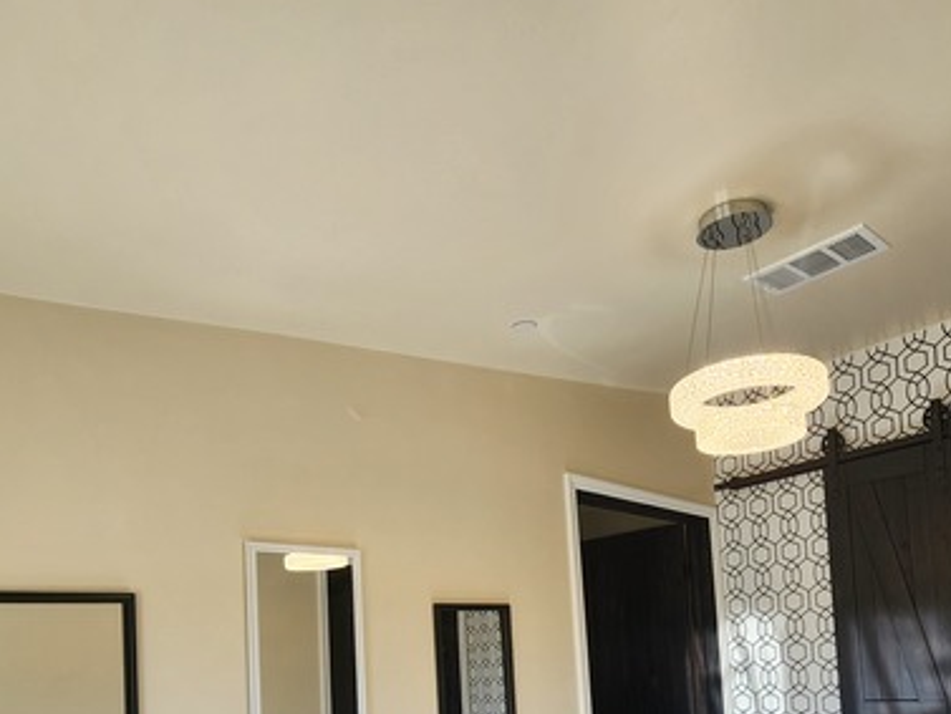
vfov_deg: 53.3
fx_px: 632
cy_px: 611
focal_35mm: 23
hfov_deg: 71.6
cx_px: 637
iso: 50
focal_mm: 2.2
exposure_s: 1/152
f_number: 2.2
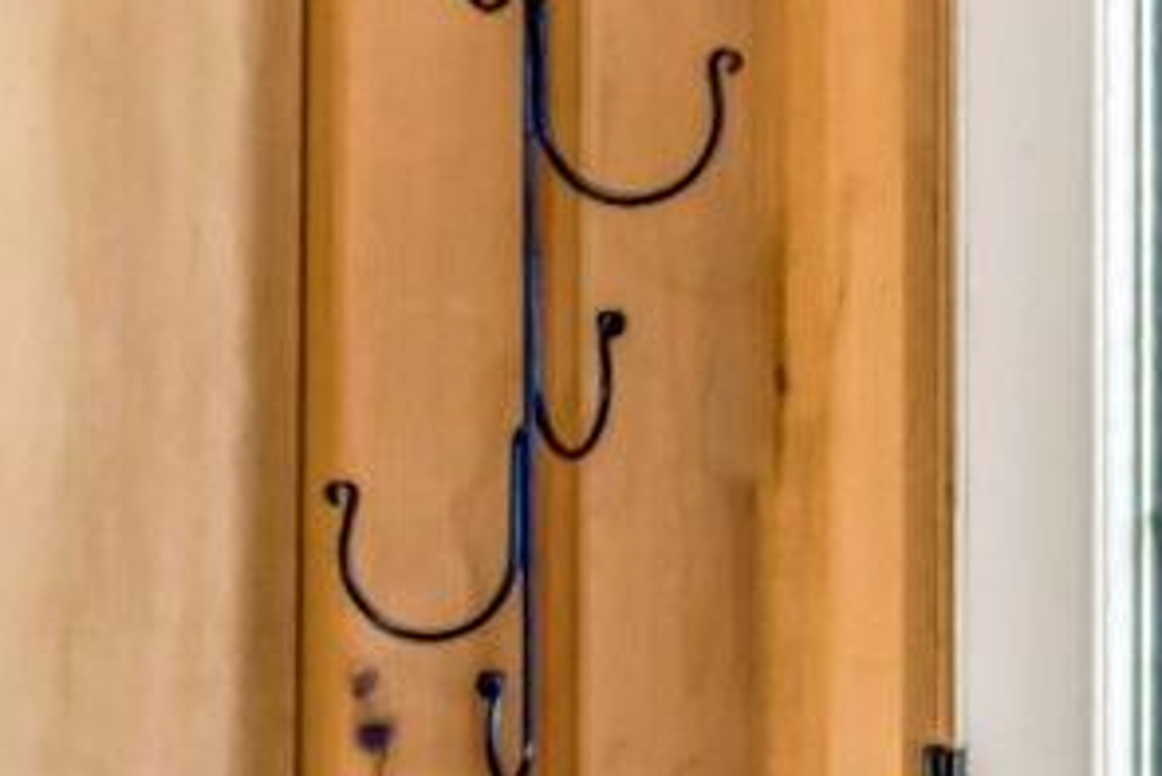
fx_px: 7847
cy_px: 884
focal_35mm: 243
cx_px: 3588
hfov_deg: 7.4
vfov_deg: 5.6
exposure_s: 1/4
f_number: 8
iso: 640
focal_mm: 35
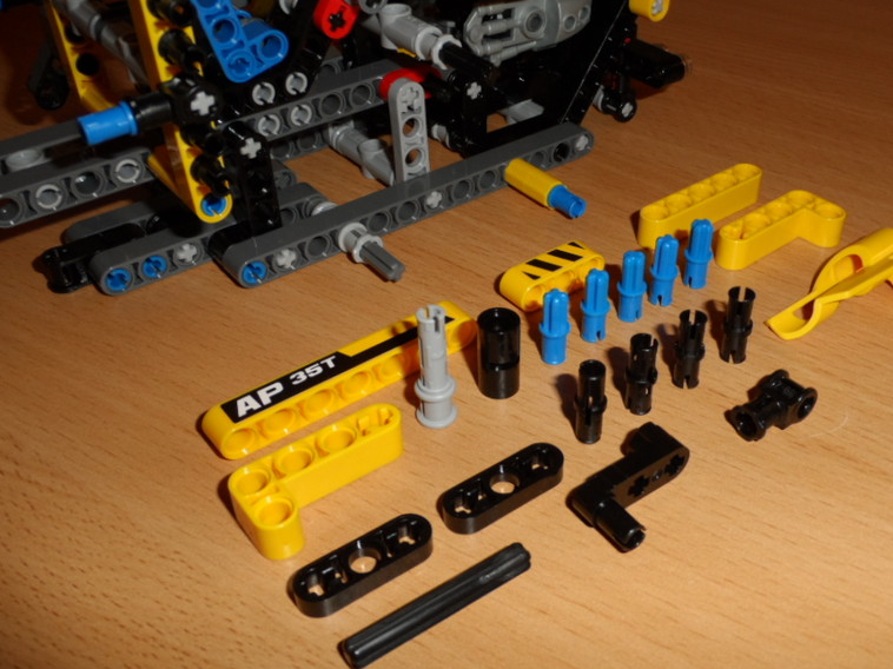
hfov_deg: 48.8
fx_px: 980
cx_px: 521
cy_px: 304
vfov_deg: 37.7
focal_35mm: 38
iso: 100
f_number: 3.4
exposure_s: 1/45
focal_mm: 5.3
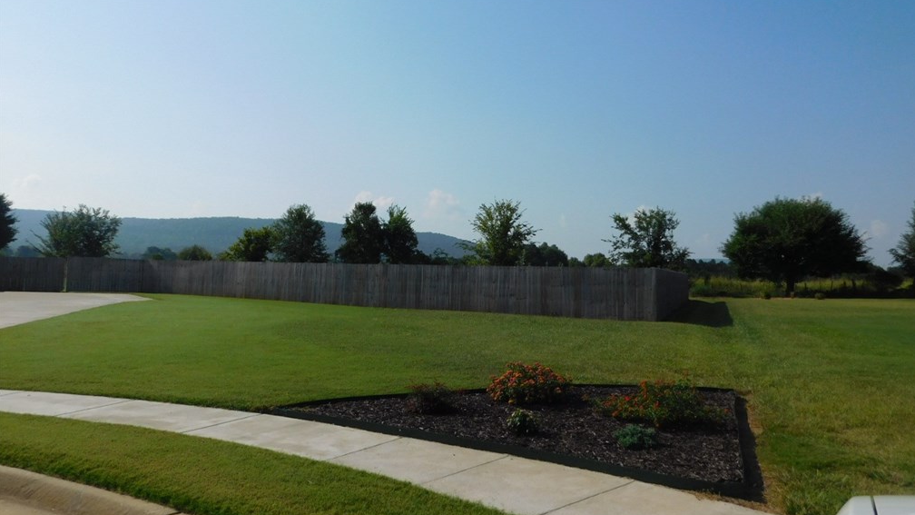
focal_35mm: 31
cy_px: 205
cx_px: 463
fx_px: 752
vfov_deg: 37.6
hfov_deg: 62.6
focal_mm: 4.9
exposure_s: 1/1000
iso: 125
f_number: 6.4
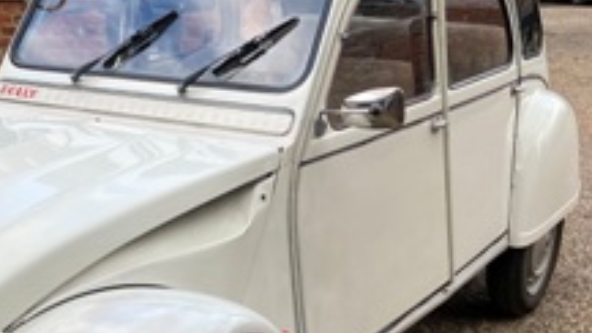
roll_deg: +0.3
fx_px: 989
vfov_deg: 18.8
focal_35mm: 63
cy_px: 300
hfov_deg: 32.6
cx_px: 134
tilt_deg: -18.7
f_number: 1.8
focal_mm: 3.99
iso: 32
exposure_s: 1/422
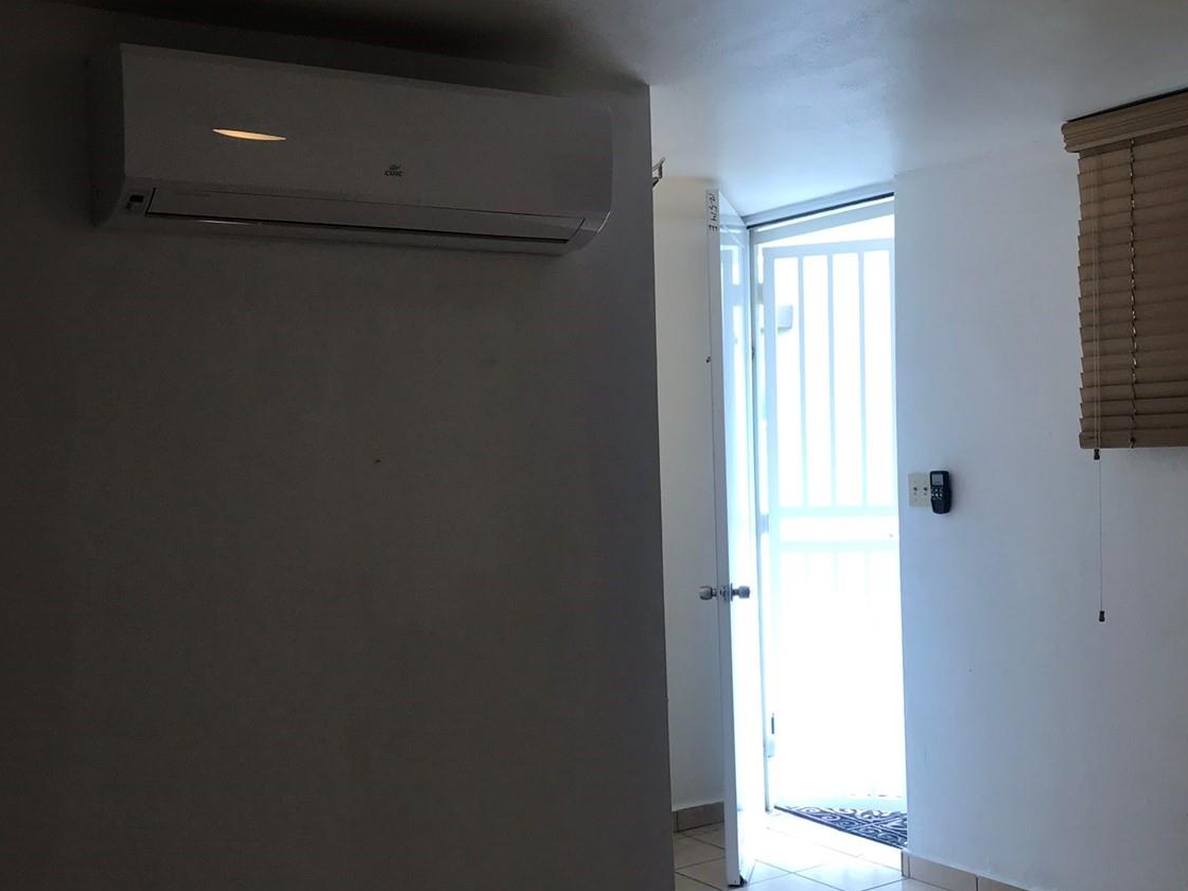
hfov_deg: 46.8
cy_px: 516
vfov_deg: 35.9
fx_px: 1373
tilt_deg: -2.8
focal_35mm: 40
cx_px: 610
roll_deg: +2.2
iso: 32
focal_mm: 3.99
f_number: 1.8
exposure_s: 1/120
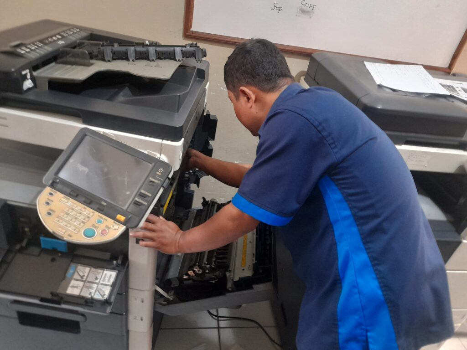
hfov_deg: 69.4
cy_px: 175
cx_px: 234
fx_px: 337
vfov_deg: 54.9
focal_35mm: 25
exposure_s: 1/25
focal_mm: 4.6
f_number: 2
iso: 500
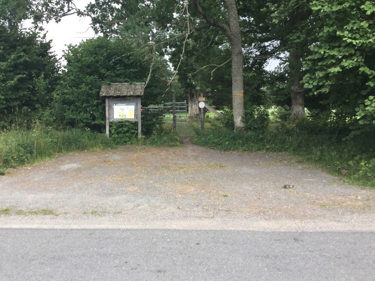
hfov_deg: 51.3
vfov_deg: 39.6
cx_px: 168
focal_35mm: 36
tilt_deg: -3.5
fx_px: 390
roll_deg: +0.6
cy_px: 128
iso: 50
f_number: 2.4
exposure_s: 1/100
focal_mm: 3.3
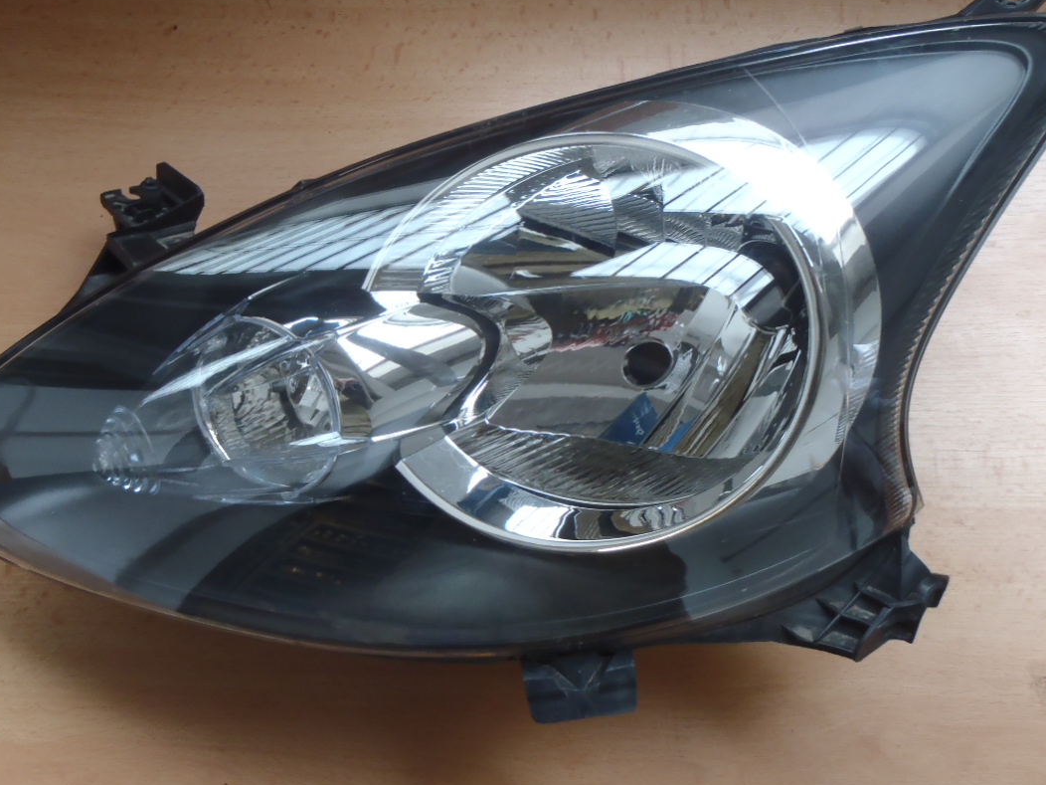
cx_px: 497
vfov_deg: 32.2
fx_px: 1360
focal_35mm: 45
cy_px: 367
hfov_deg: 42.1
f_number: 4.7
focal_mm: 6.64
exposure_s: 1/8
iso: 160
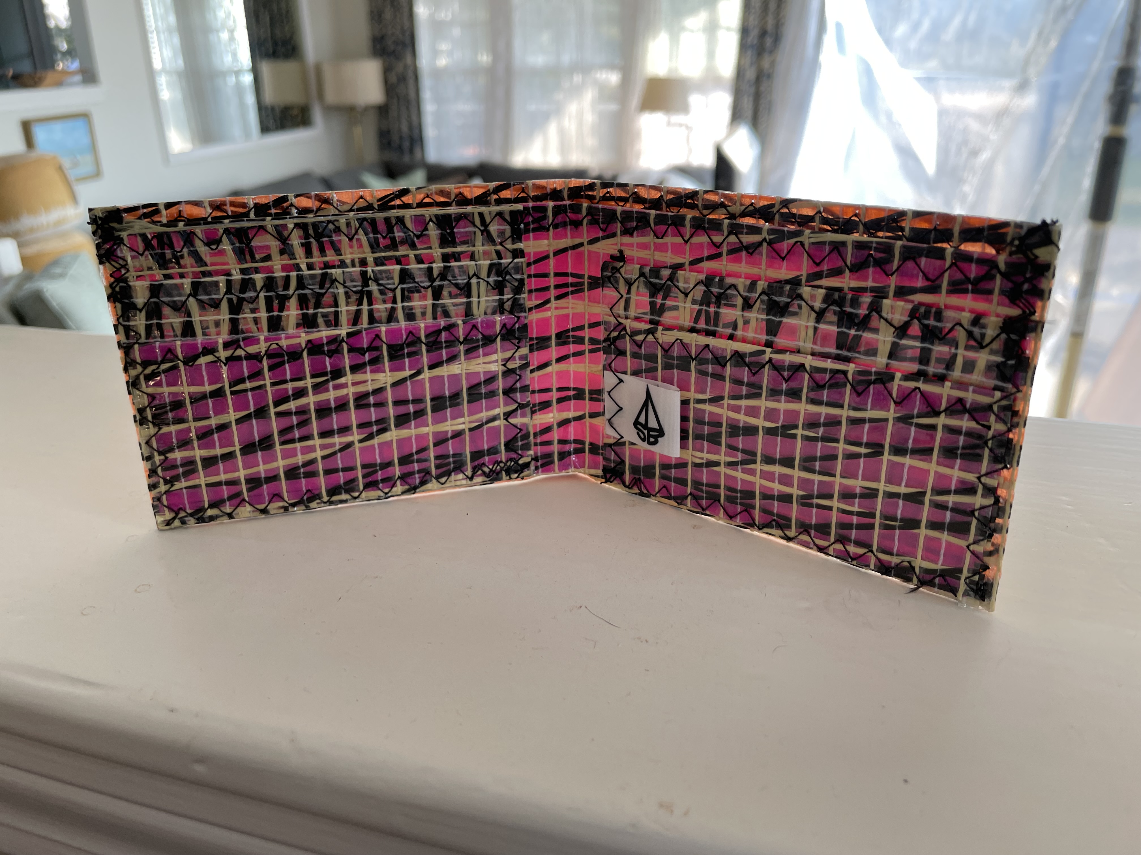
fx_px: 857
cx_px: 570
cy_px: 428
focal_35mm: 26
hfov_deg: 67.3
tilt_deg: -21.9
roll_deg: +0.8
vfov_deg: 53.1
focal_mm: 4.2
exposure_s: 1/121
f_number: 1.6
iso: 50
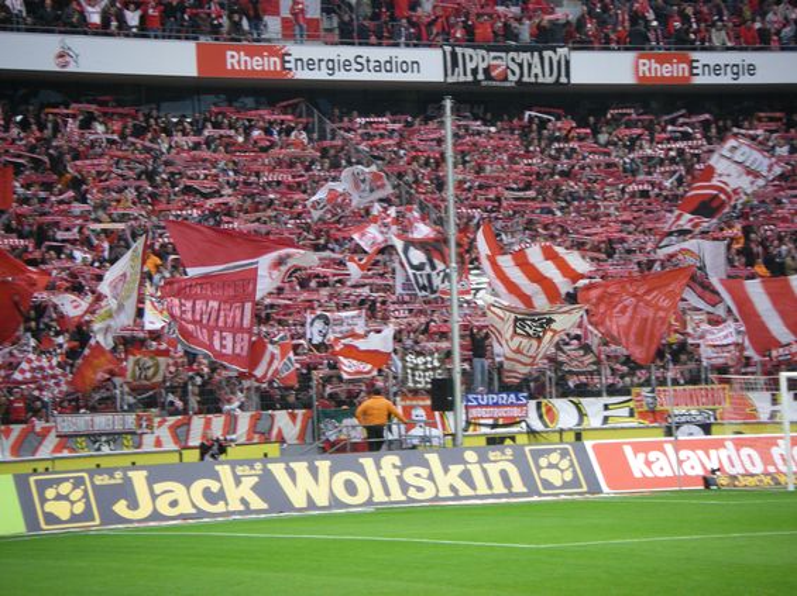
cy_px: 298
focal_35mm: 128
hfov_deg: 15.4
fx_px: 2945
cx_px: 398
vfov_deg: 11.6
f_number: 4.2
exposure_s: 1/100
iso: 200
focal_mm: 21.1
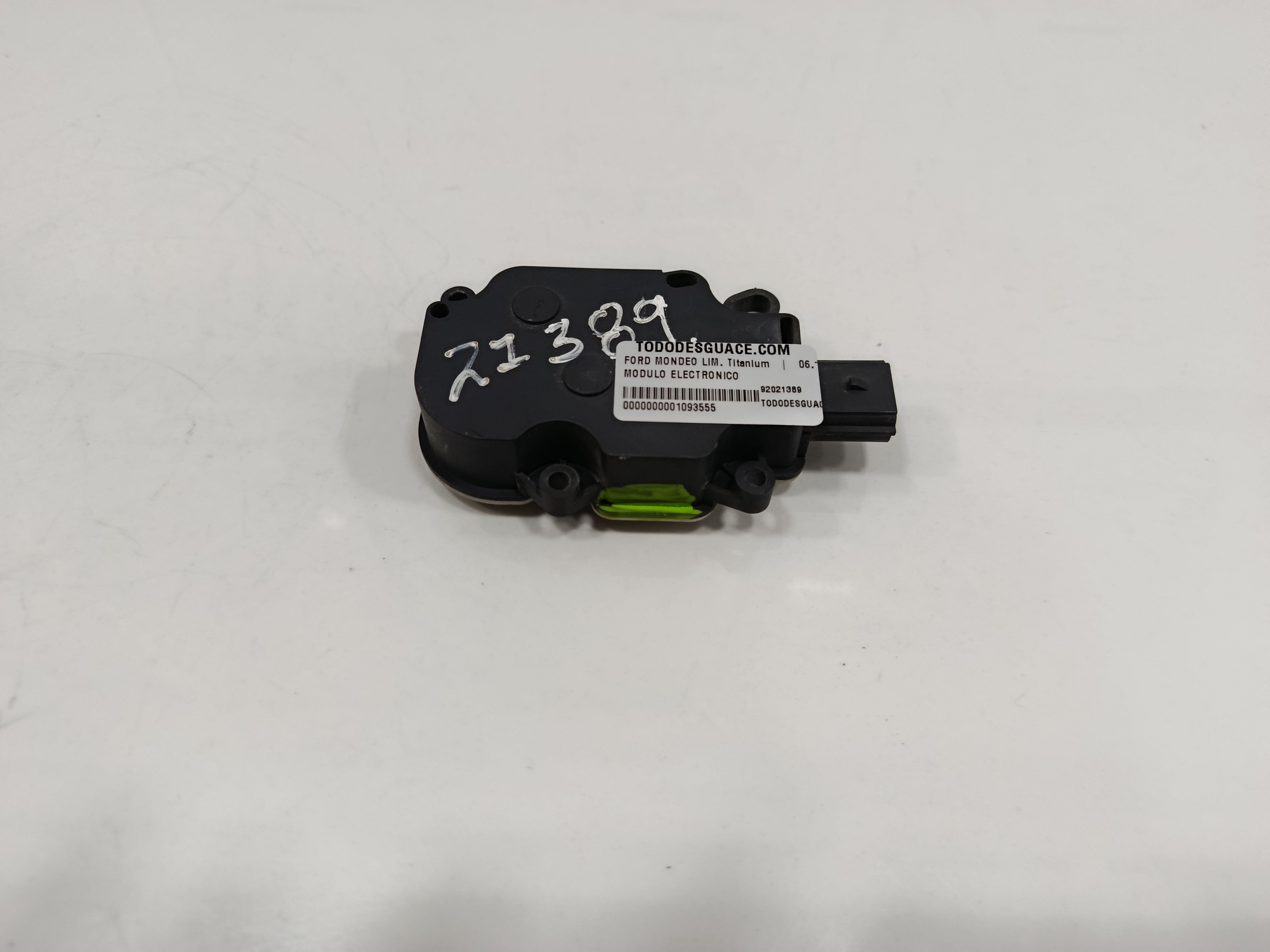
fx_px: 881
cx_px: 635
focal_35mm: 24
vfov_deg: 56.8
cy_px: 476
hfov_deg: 71.6
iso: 796
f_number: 1.7
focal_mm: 5.24
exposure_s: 1/100
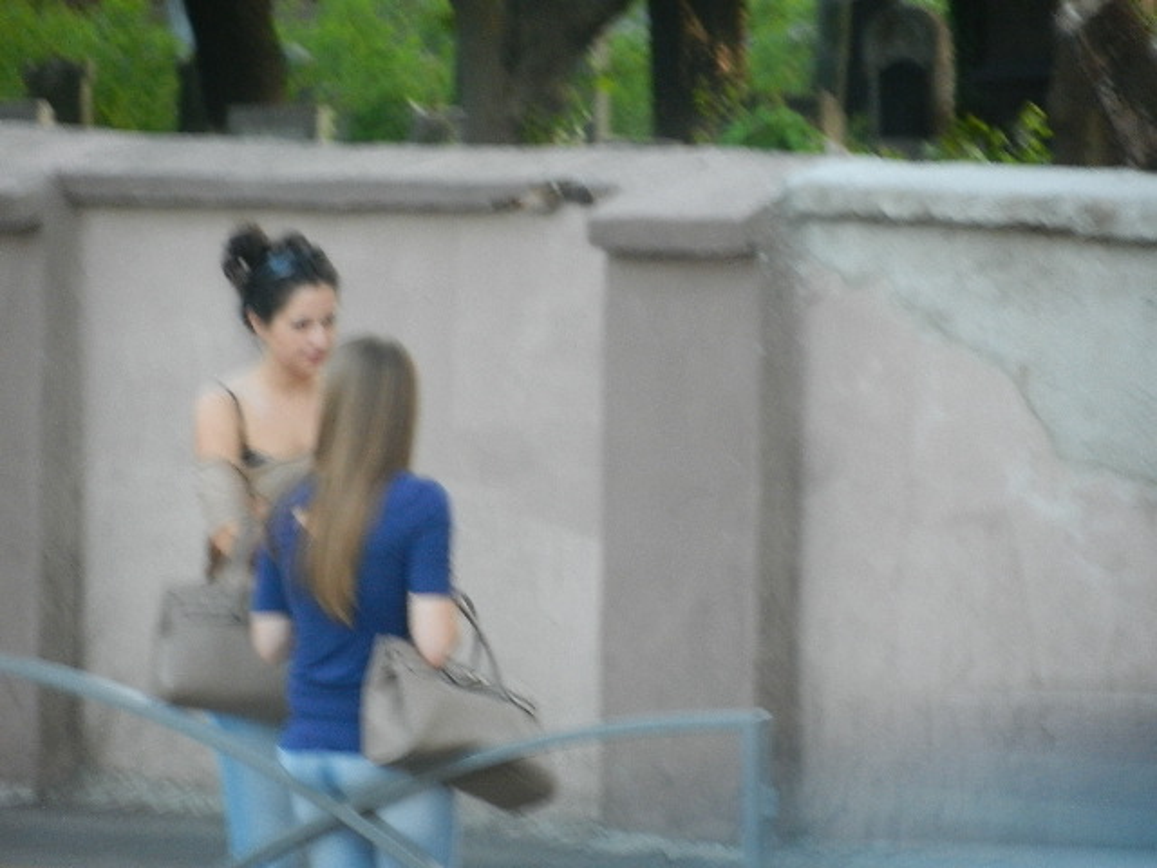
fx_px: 11297
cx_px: 578
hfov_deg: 5.9
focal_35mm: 338
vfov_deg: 4.4
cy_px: 434
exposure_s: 1/6
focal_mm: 60.8
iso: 400
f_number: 5.3
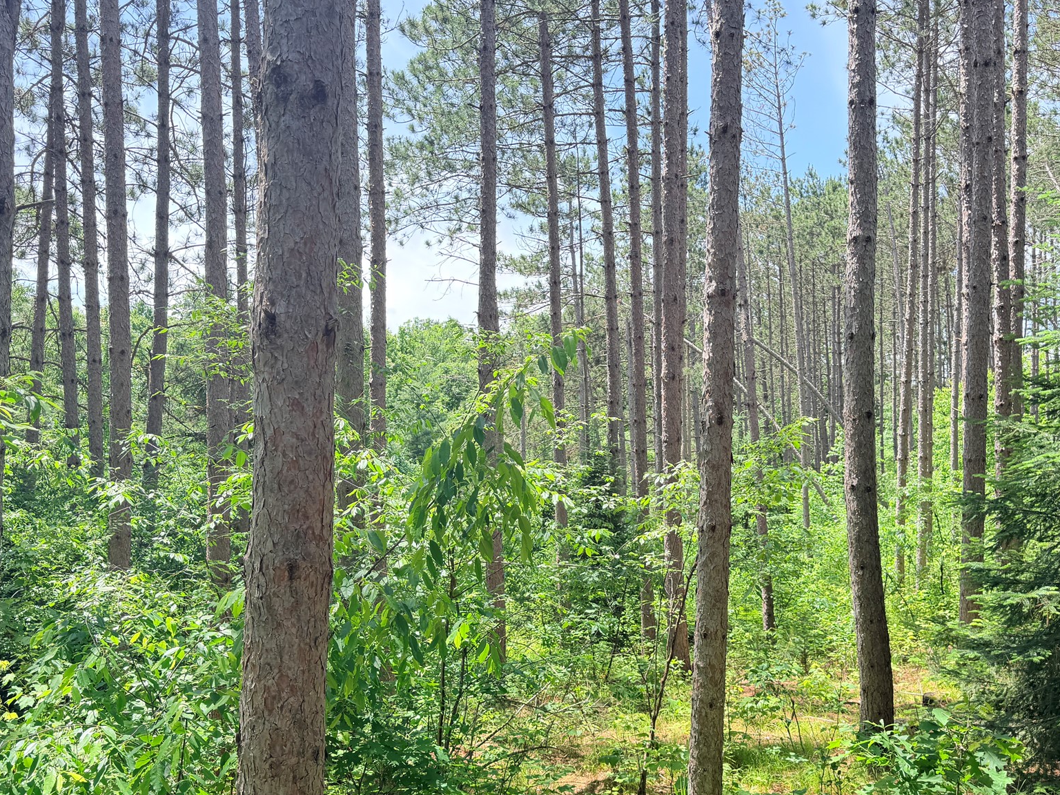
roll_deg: +0.0
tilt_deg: +0.0
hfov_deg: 56.8
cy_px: 438
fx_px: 980
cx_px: 527
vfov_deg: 44.1
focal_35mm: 32
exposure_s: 1/571
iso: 100
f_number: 1.78
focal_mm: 6.76
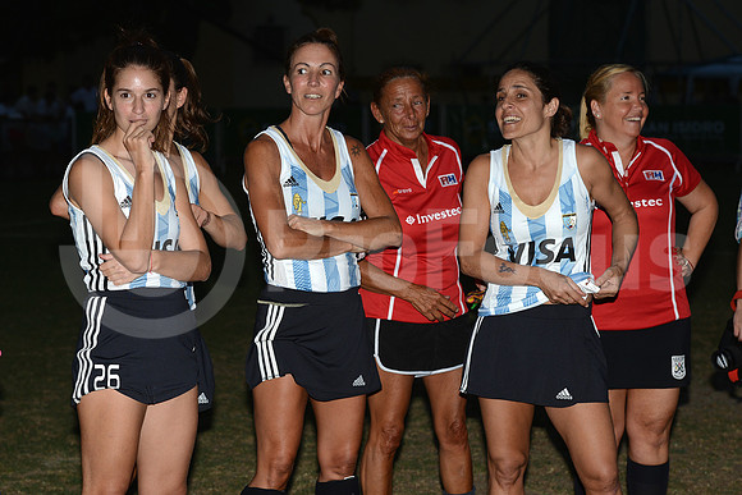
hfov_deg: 21.5
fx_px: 1958
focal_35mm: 95
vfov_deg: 14.4
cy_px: 248
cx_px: 371
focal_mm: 95
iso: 250
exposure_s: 1/160
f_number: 6.3
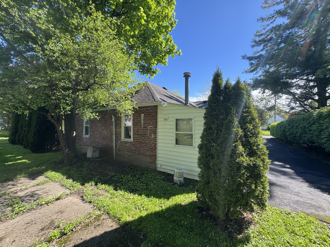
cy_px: 124
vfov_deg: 85.7
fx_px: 133
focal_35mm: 14
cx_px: 165
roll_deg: -1.2
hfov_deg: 102.1
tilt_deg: +1.2
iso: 40
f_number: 2.2
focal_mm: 2.22
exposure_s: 1/435
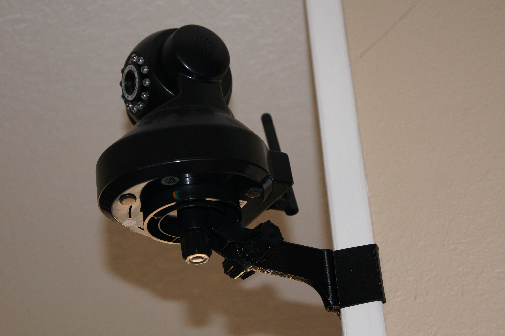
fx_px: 1156
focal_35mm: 82
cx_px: 252
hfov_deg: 24.6
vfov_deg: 16.5
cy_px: 168
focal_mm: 55
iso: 800
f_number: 5.6
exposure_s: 1/100
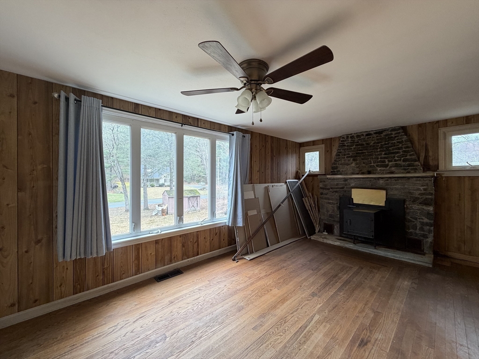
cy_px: 180
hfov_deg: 102.1
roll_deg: +0.1
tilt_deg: -0.1
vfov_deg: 85.7
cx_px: 240
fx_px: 194
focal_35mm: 14
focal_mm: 2.22
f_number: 2.2
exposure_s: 1/120
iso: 160
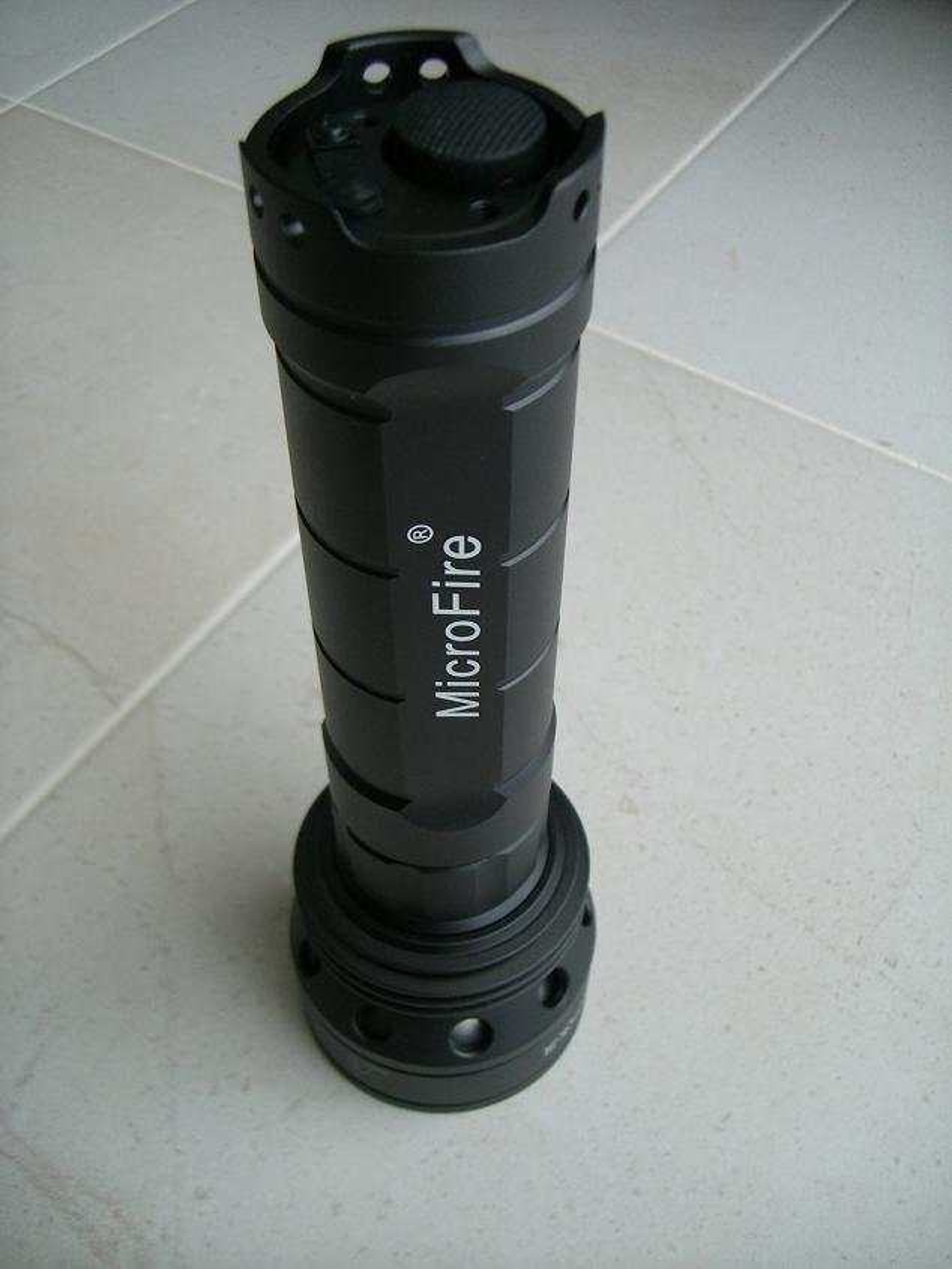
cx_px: 476
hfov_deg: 37.7
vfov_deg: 49.0
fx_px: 1393
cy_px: 634
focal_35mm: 38
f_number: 2.7
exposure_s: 1/15
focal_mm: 6.2
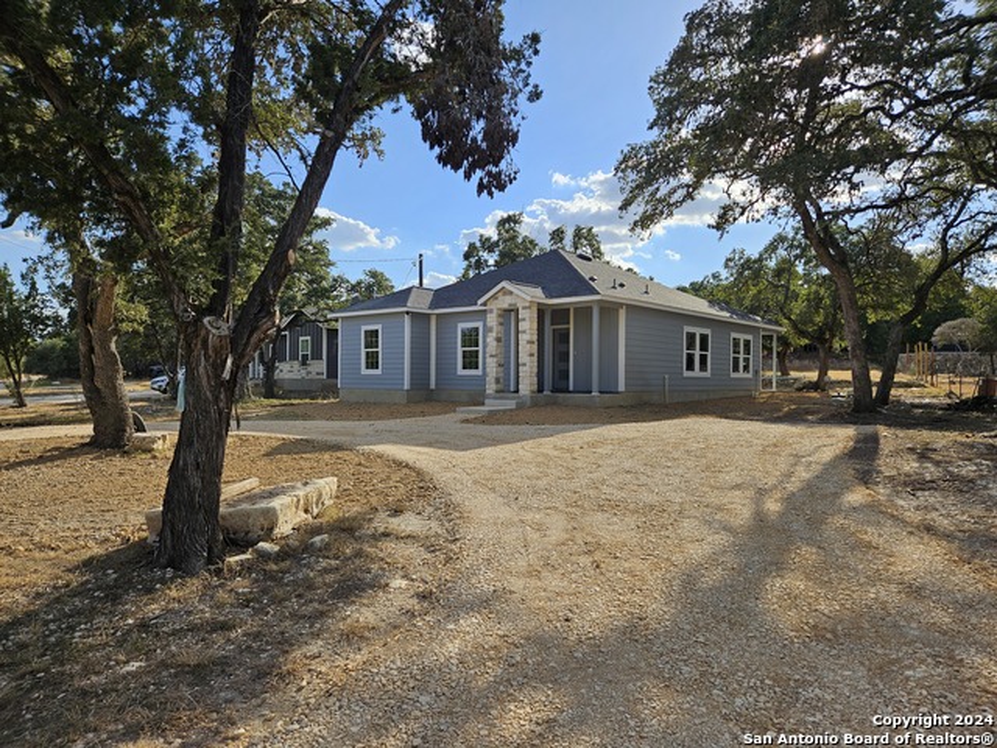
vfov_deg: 58.9
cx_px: 498
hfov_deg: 73.9
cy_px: 374
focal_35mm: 23
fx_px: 662
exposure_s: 1/1884
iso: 25
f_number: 1.8
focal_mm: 5.4
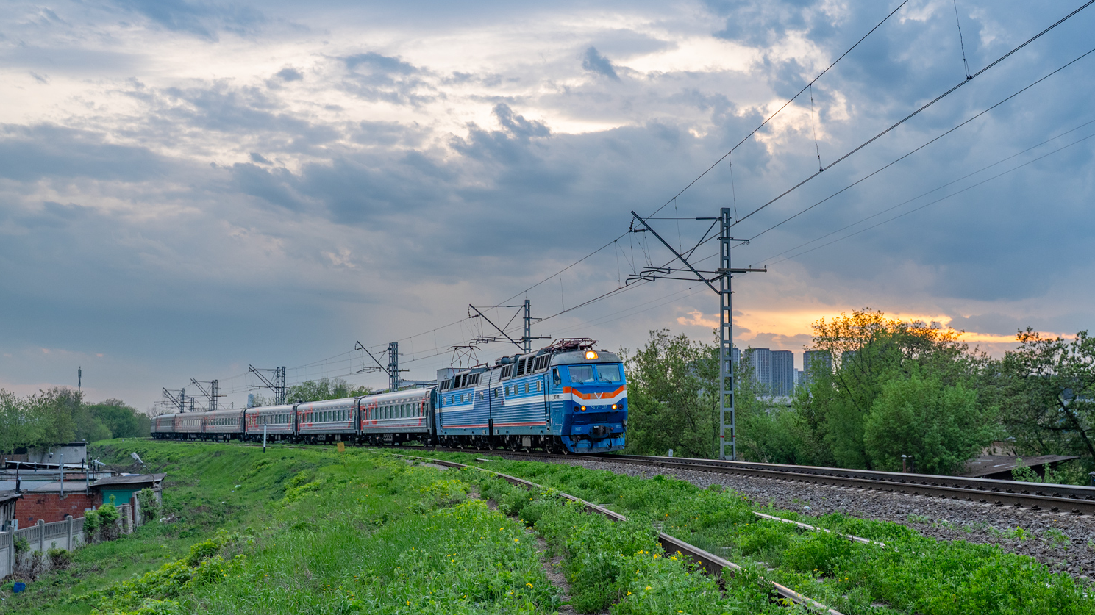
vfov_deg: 31.2
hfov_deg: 52.8
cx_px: 548
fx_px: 1103
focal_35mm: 38
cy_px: 341
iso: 800
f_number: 4
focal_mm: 36
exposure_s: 1/250
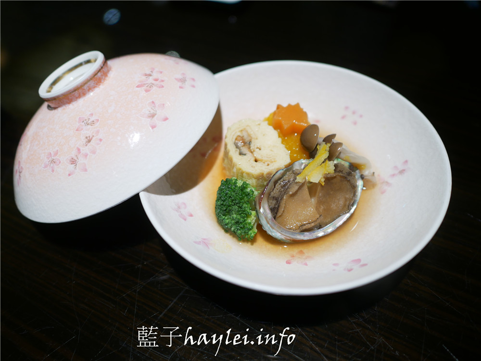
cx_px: 240
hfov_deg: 60.0
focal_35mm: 30
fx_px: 417
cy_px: 180
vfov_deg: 46.8
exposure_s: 1/60
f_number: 1.7
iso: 250
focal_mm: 15
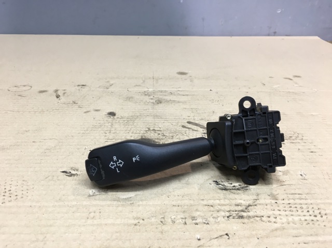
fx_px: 278
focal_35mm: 29
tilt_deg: -25.1
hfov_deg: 61.7
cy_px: 124
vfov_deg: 48.2
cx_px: 166
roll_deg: -1.3
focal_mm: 4.15
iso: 64
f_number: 2.2
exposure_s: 1/33
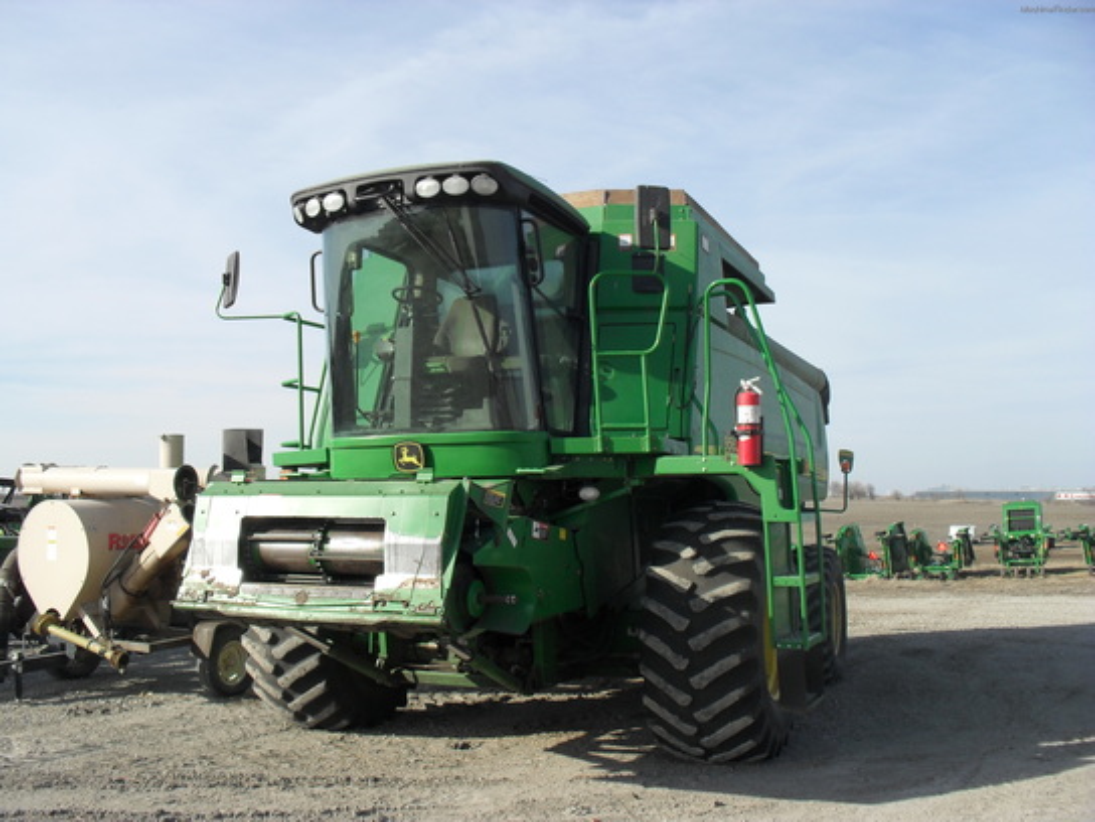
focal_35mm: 35
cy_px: 411
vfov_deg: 40.7
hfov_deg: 52.6
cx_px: 548
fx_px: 1107
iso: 100
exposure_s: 1/180
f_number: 8.4
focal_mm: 6.3
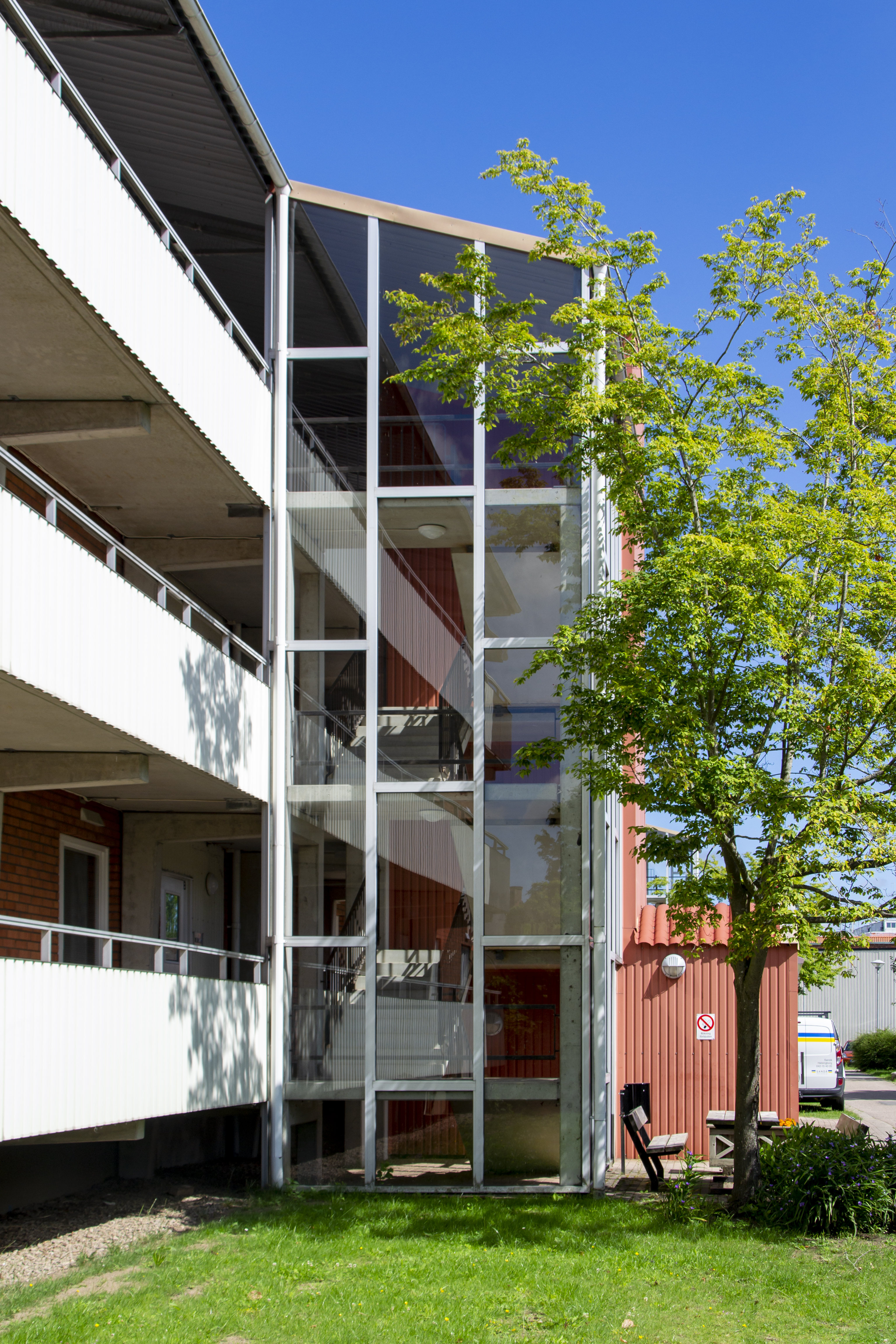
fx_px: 1736
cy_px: 672
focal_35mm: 46
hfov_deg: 28.9
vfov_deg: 42.3
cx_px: 448
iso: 100
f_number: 8
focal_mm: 31
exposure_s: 1/250
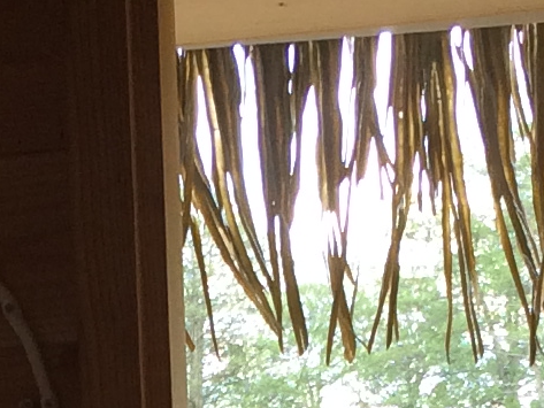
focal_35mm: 207
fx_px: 3254
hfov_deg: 9.5
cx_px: -16
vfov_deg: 6.6
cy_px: 1172
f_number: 2.2
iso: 50
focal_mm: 4.12
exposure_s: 1/120
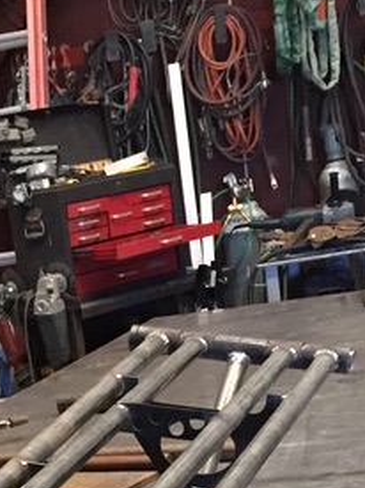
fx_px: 1520
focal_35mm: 108
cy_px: 767
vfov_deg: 16.4
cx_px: 0
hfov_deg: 13.5
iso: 200
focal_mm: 4.15
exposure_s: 1/30
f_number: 2.2
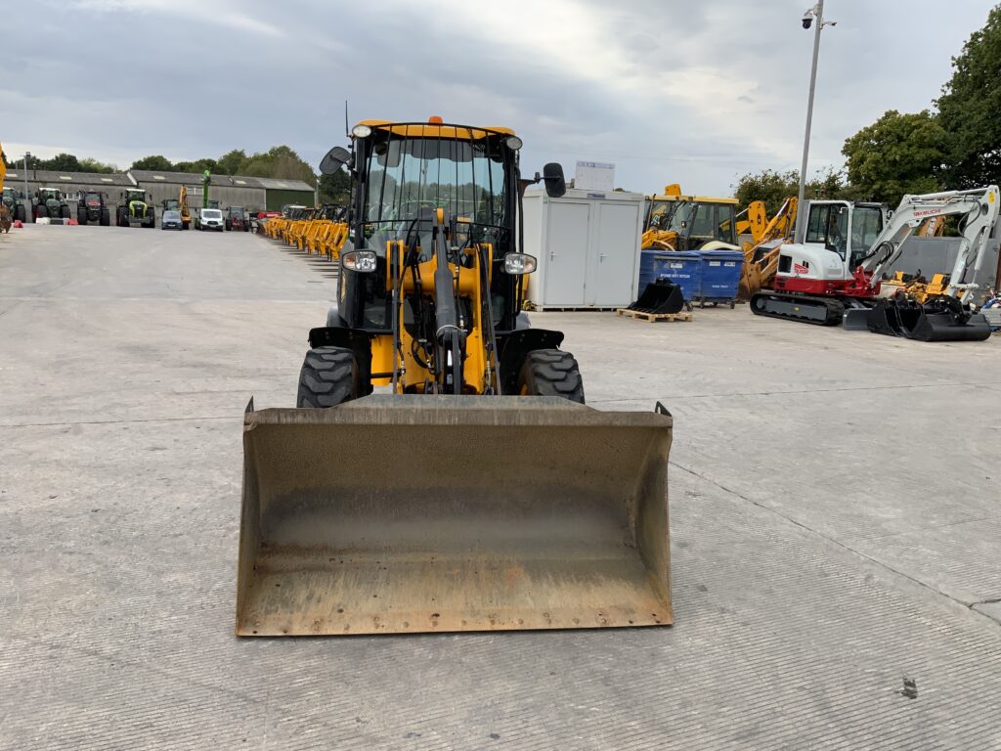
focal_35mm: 29
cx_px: 500
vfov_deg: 48.2
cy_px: 376
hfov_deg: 61.7
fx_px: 839
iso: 16
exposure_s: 1/792
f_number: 1.8
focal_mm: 3
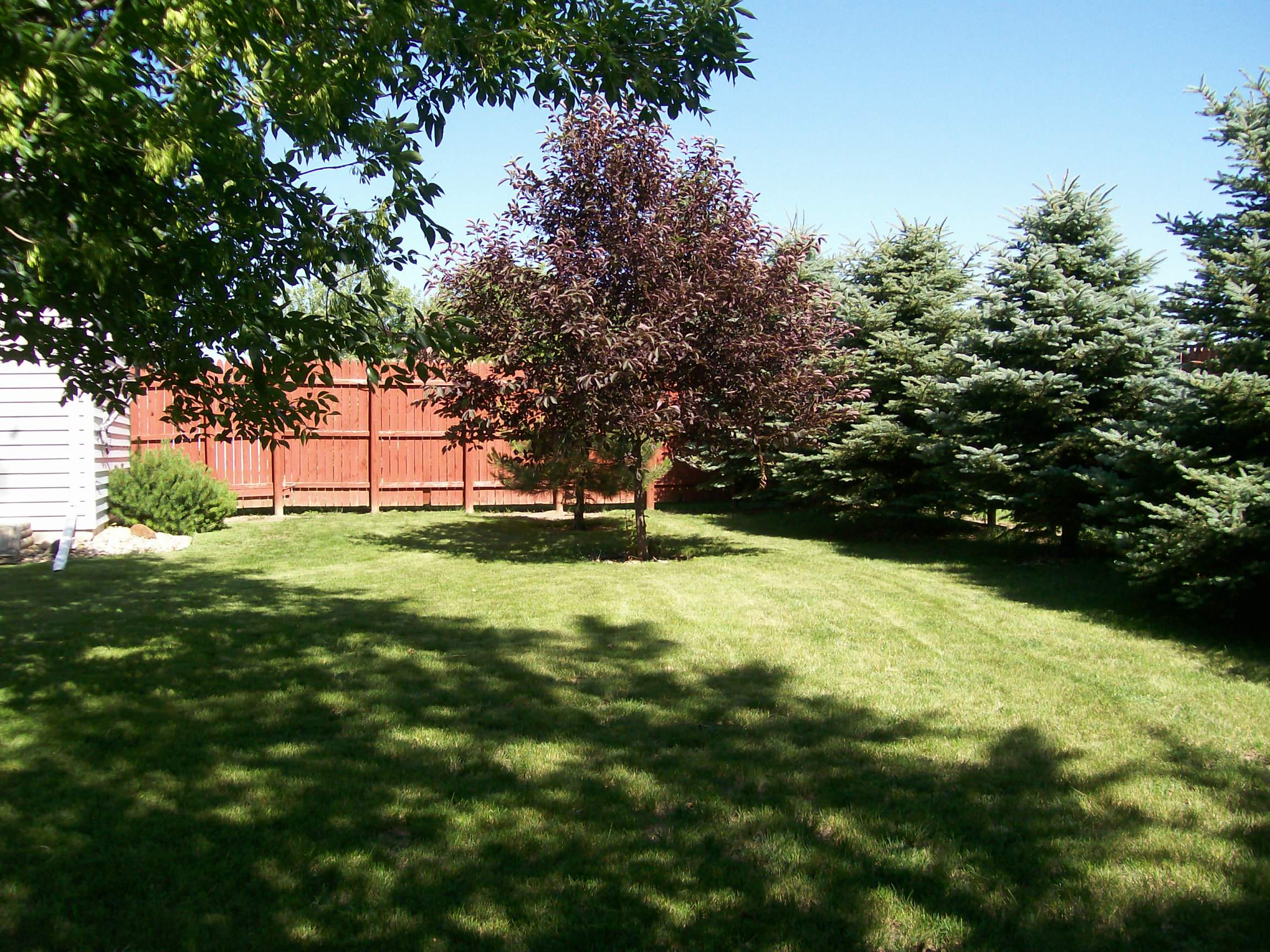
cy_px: 476
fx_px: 1321
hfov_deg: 51.4
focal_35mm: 36
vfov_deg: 39.7
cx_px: 635
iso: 80
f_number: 2.7
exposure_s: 1/656
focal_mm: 6
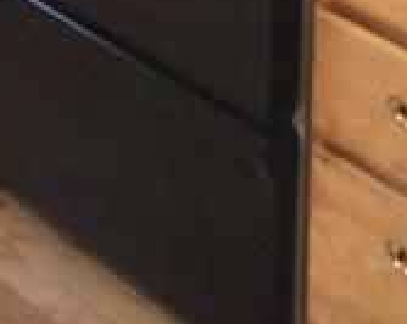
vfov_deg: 7.4
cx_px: 487
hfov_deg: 10.2
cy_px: -602
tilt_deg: -8.1
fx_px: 2237
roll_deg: -1.3
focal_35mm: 186
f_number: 2.4
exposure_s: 1/30
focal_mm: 3.3
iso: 50
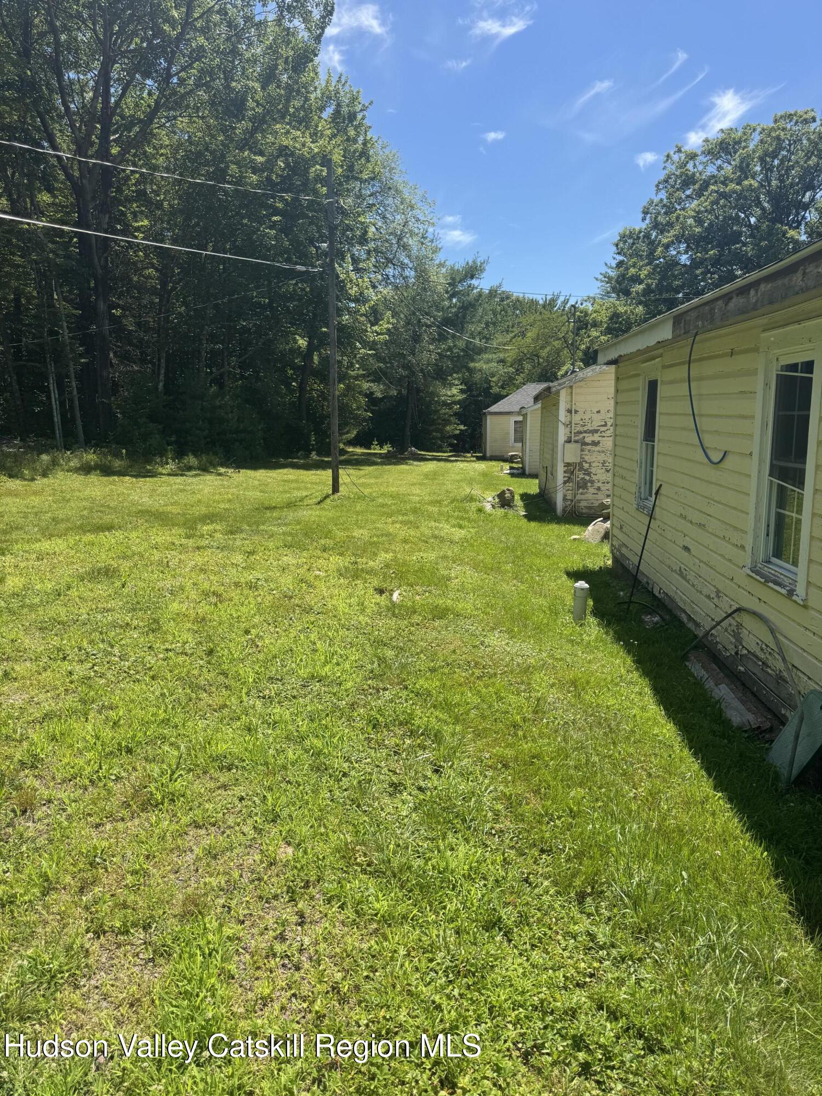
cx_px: 411
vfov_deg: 71.6
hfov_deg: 56.8
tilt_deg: -8.3
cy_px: 548
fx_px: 760
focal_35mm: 24
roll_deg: +1.3
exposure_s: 1/3096
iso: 80
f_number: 1.78
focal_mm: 6.76
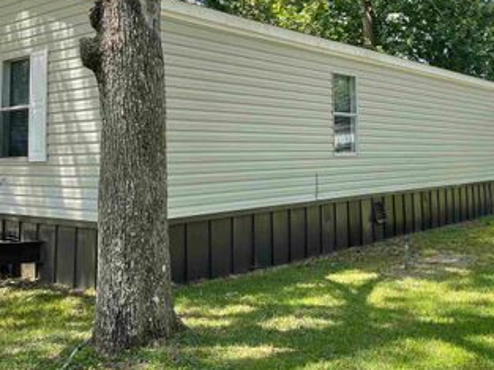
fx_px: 570
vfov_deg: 35.2
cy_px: 99
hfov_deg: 46.8
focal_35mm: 40
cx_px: 268
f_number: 1.6
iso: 32
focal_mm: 5.1
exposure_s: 1/848
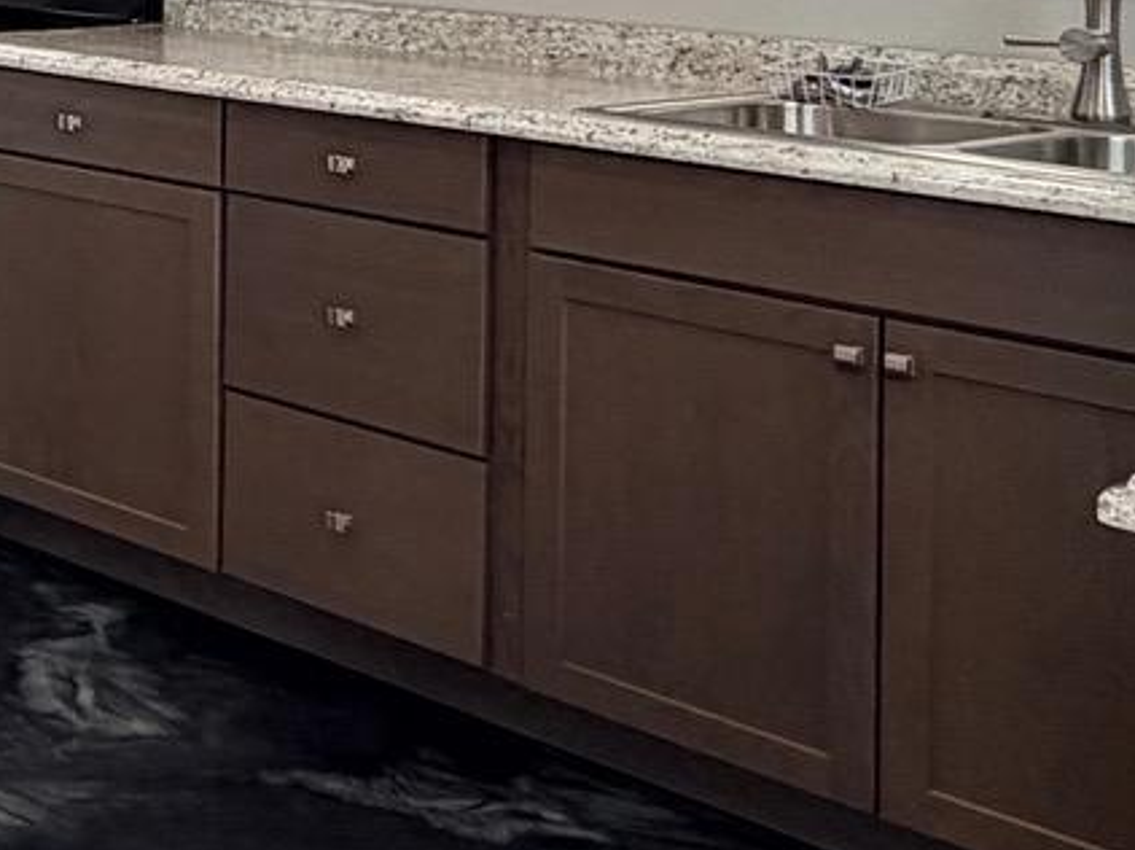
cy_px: -159
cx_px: -659
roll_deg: +1.2
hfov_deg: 22.4
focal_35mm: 68
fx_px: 2228
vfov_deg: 20.3
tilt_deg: -0.6
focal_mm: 2.22
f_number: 2.2
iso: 80
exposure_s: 1/120
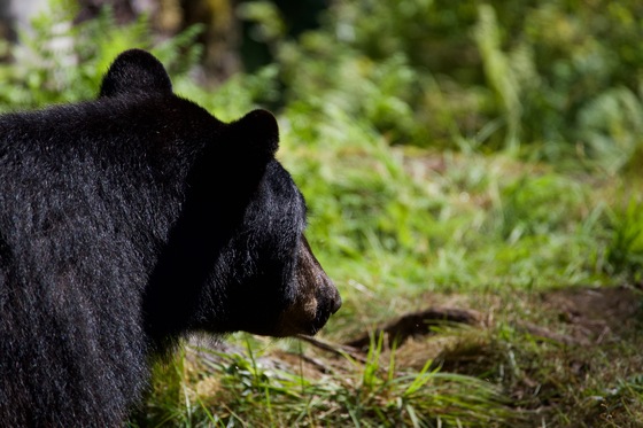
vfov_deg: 3.1
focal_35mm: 450
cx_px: 322
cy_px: 214
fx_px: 8035
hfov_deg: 4.6
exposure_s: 1/1250
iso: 640
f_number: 5.6
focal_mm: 300
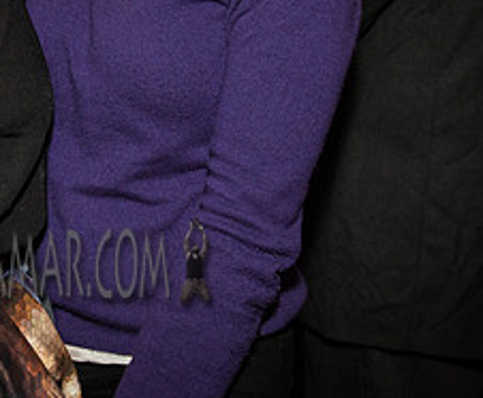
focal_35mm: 76
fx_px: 1099
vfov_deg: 20.1
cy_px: 31
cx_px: 13
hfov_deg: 23.8
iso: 2000
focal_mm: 24
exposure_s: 1/125
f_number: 2.8
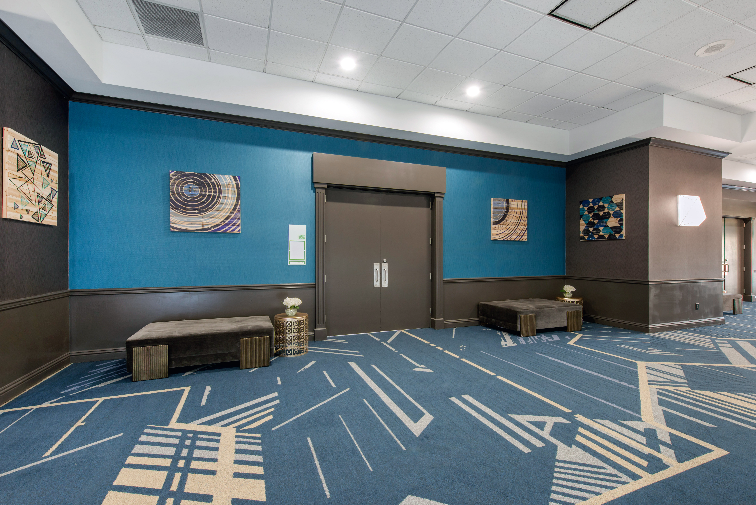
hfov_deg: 100.4
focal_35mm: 15
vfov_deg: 77.4
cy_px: 252
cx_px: 378
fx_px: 315
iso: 400
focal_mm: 15
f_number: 11
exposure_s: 1
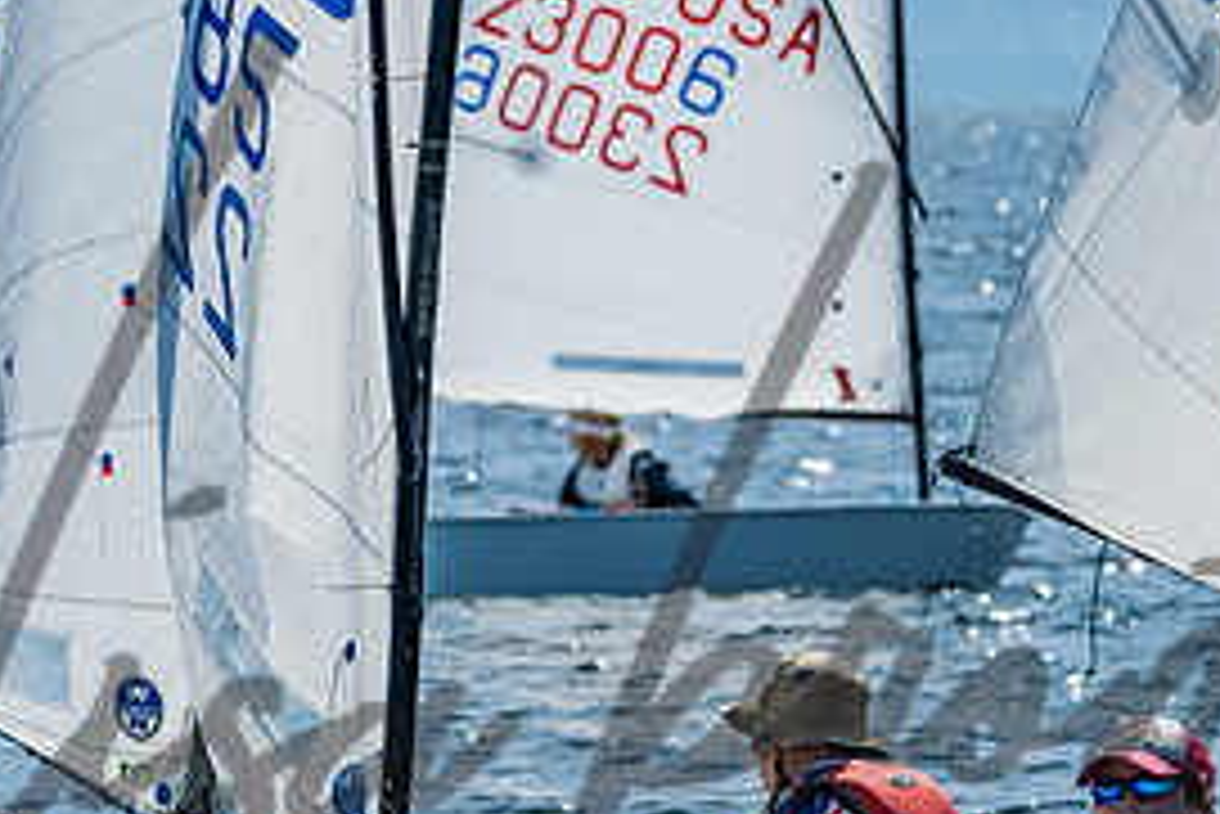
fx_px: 19563
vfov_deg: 2.4
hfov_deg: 3.6
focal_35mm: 577
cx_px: 1076
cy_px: 508
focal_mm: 200
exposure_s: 1/500
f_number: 8
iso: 100
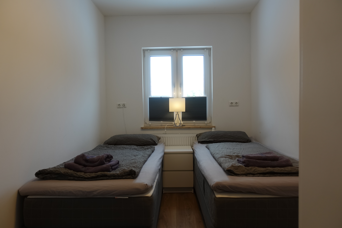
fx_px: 228
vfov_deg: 53.1
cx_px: 171
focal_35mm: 24
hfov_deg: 73.7
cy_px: 114
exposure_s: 1/250
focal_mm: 8.8
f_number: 1.8
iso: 320
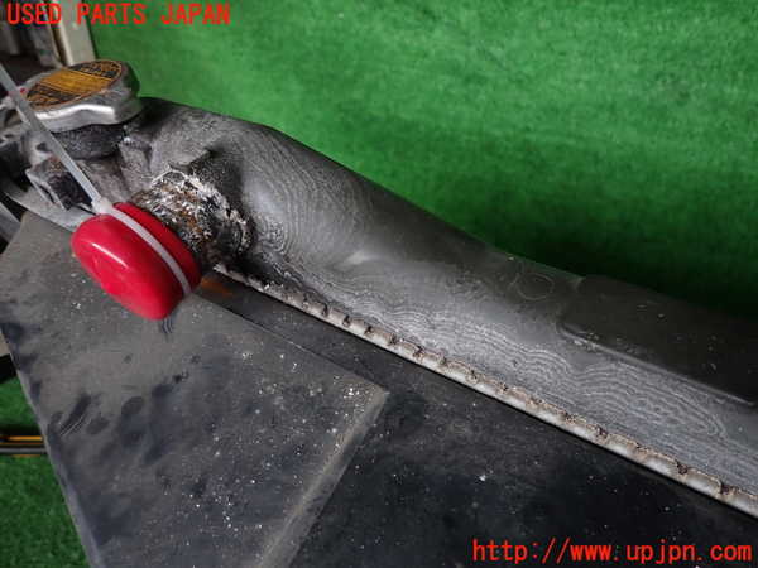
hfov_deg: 69.4
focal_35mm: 25
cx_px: 379
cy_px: 284
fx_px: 547
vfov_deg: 54.9
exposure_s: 1/100
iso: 100
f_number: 2
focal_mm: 4.5
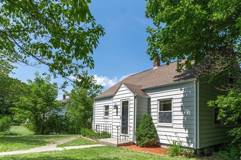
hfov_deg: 75.7
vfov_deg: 53.5
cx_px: 137
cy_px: 112
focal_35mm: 23
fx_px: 154
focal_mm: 10
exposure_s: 1/640
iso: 200
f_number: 8
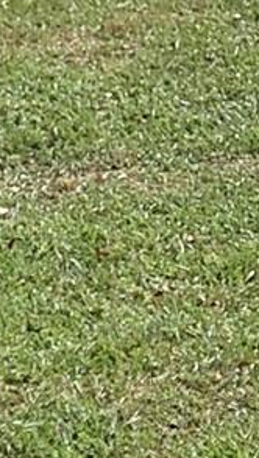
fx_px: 1802
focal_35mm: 148
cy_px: -162
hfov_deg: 8.2
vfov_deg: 13.9
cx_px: 37
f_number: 1.8
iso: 50
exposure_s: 1/1875
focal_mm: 4.69
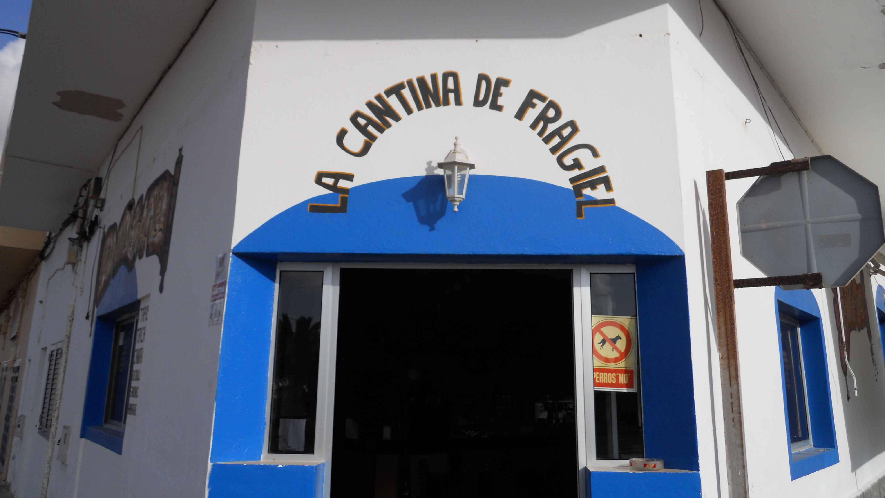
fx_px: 727
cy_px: 181
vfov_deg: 37.5
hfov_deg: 62.6
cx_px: 443
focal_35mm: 31
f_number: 5.4
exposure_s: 1/640
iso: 80
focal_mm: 5
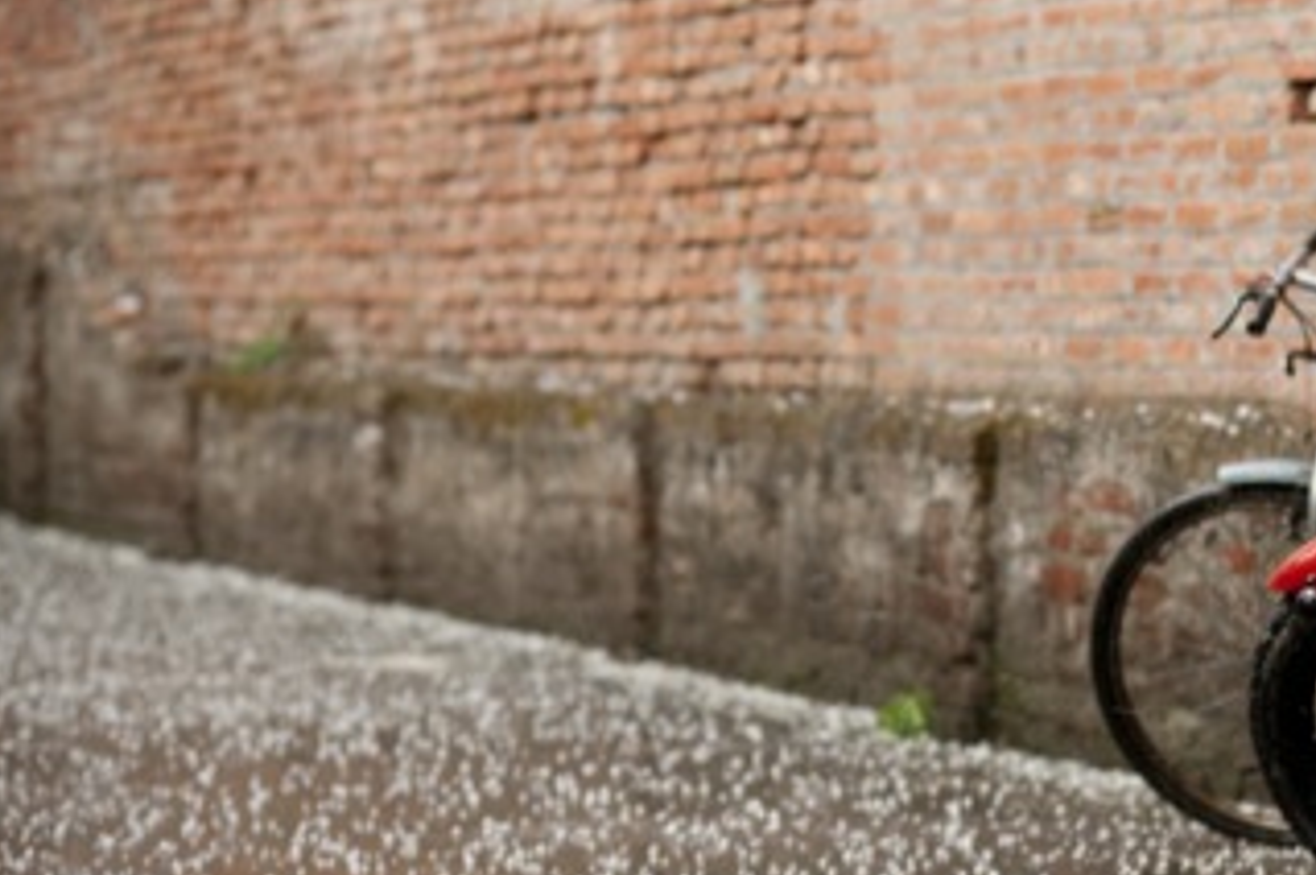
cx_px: 1118
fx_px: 5843
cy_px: 539
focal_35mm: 160
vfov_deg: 8.6
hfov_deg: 12.8
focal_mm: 85
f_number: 2.8
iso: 200
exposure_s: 1/25
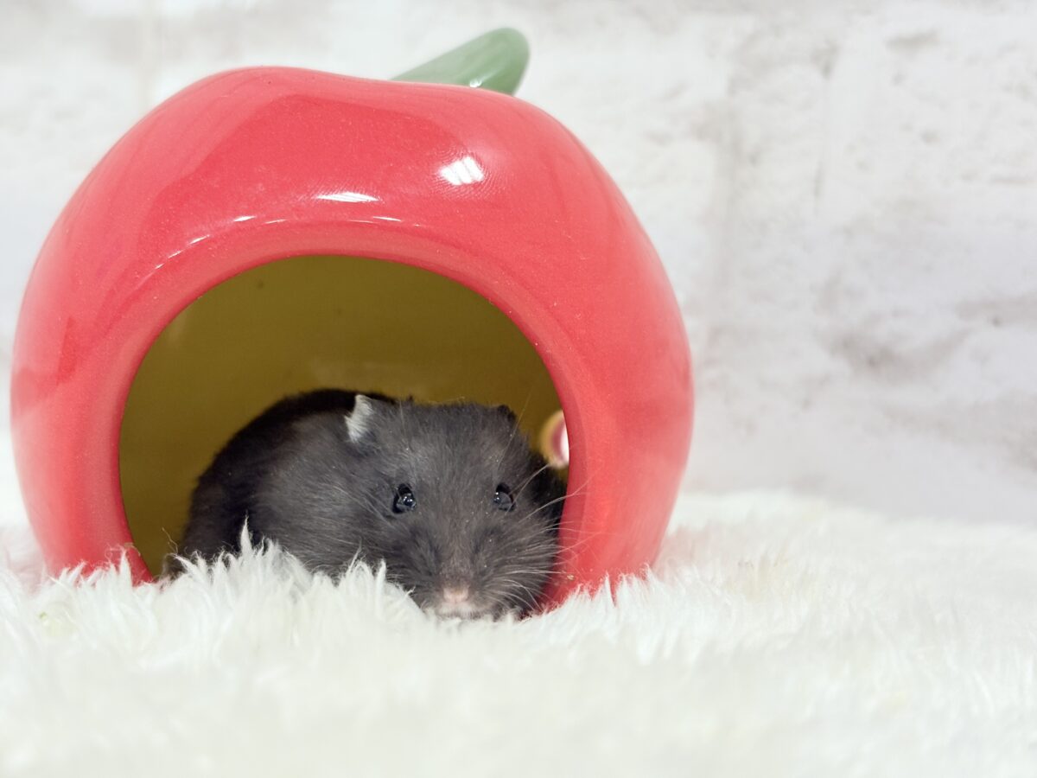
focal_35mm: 52
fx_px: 1558
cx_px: 518
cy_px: 389
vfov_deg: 28.0
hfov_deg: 36.8
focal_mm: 5.96
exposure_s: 1/50
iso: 64
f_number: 1.6
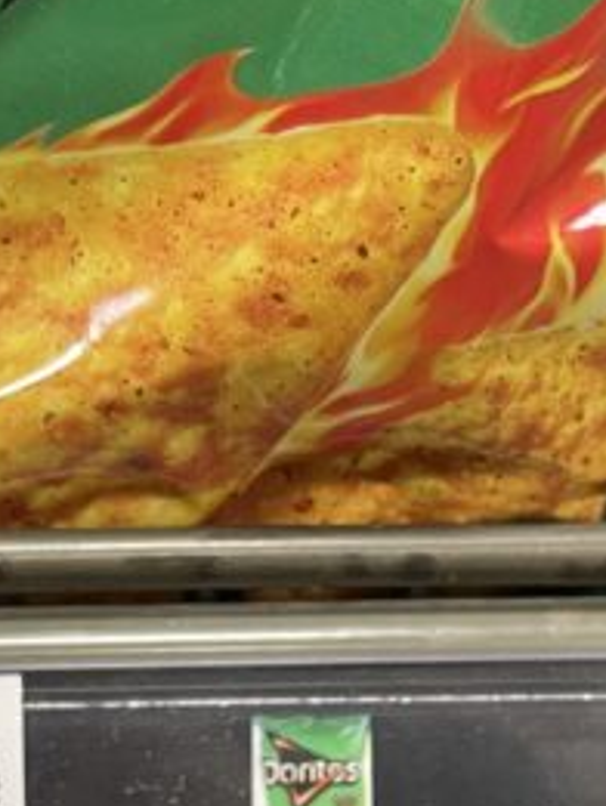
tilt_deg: -20.5
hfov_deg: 14.5
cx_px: 213
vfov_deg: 19.2
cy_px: 232
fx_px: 2379
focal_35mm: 102
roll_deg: -0.5
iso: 200
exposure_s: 1/60
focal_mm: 4.2
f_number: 1.6
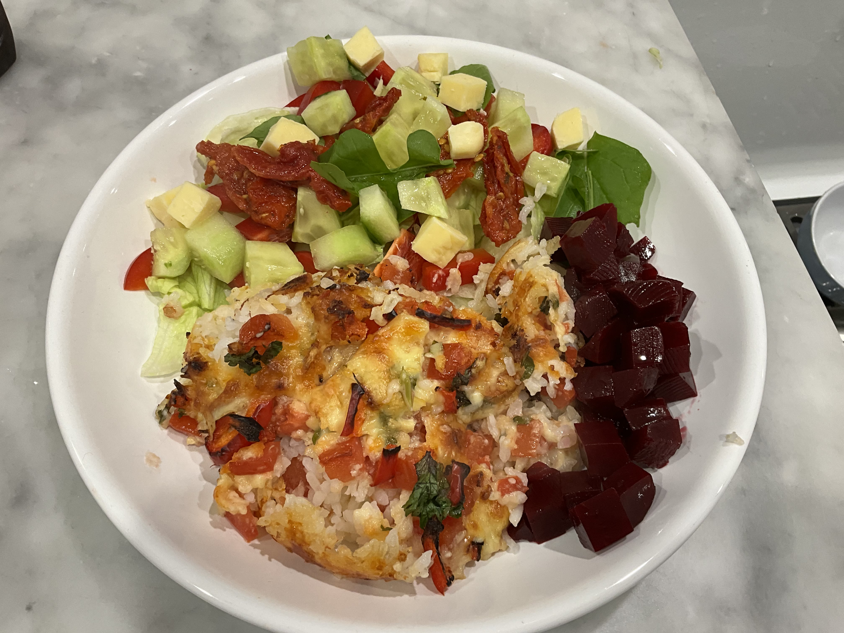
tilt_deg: -59.7
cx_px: 422
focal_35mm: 29
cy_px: 316
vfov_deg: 48.2
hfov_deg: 61.7
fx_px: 707
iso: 64
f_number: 1.8
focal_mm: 3
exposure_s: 1/50
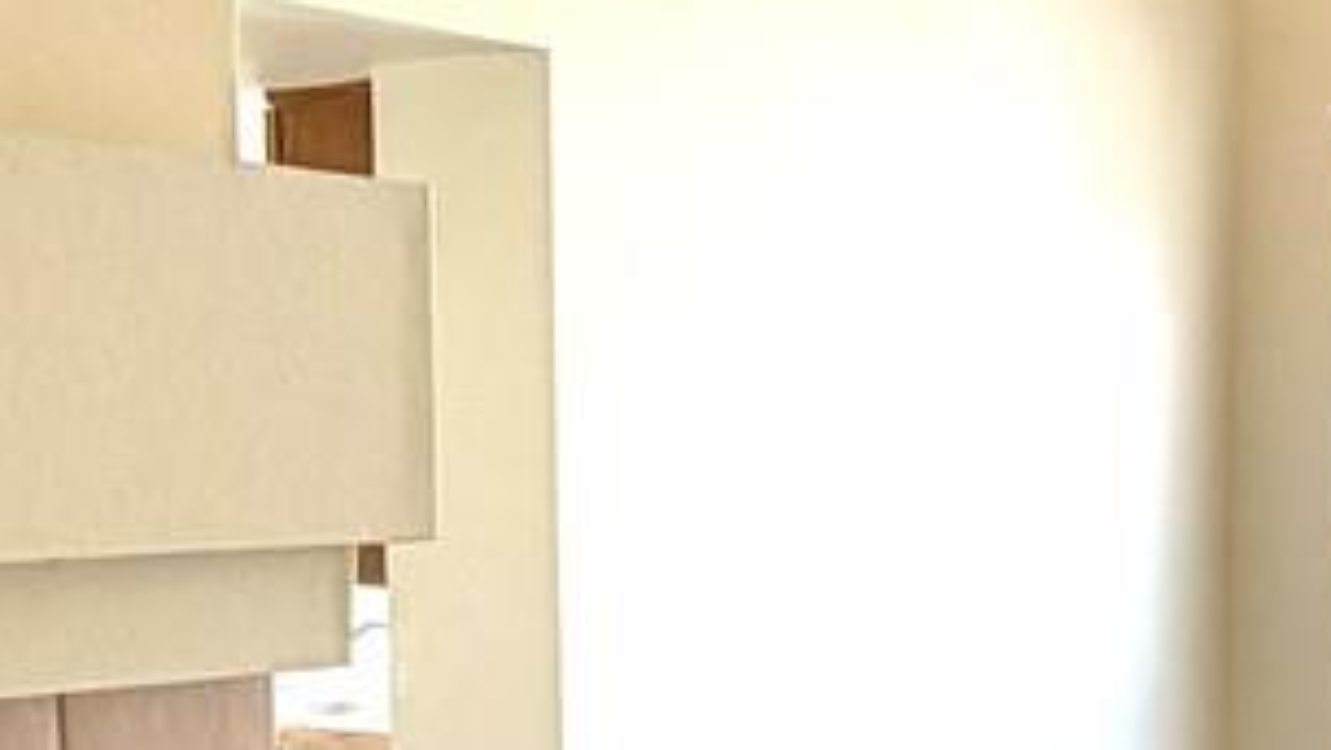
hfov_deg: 26.2
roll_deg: +0.0
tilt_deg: -7.3
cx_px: 973
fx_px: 2825
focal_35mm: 80
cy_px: 837
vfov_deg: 14.7
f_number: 2.2
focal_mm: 2.22
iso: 80
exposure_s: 1/120
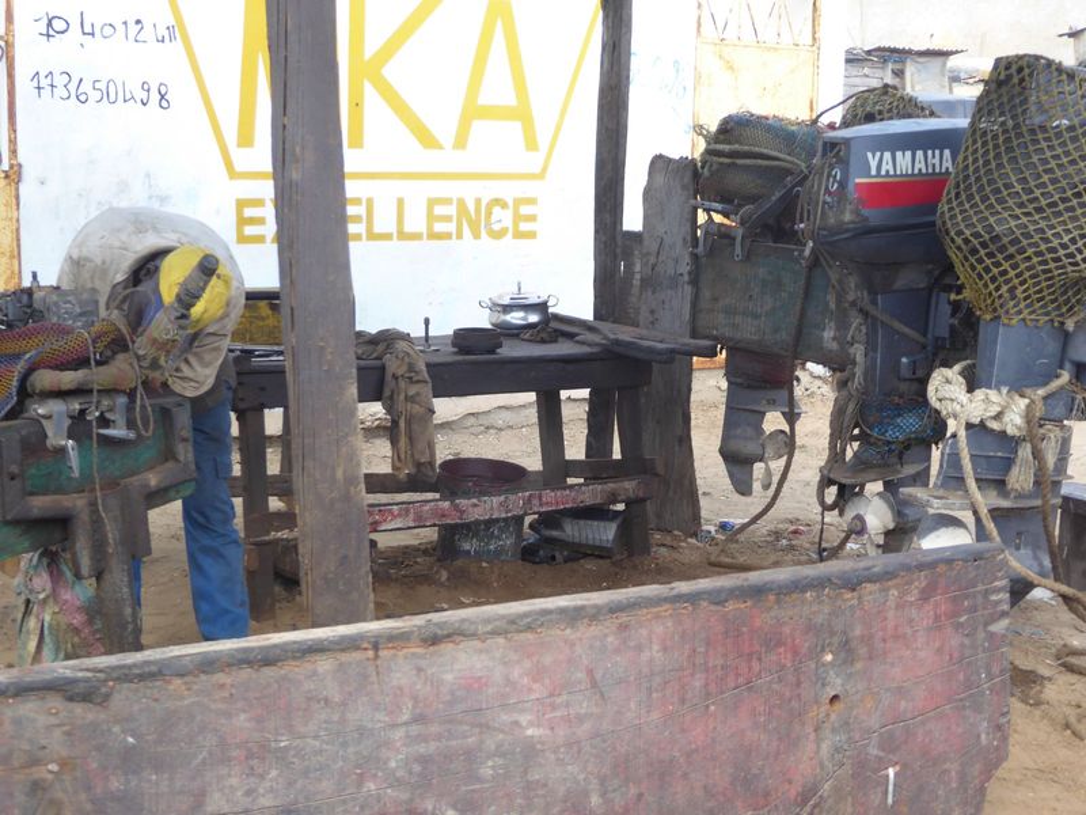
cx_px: 543
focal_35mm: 53
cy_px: 408
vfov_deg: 27.5
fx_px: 1663
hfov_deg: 36.2
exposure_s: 1/80
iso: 80
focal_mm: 9
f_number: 4.1
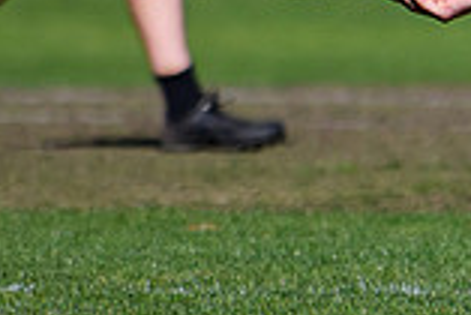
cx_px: 977
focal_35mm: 2235
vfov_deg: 0.6
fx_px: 29268
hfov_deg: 0.9
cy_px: 102
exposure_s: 1/3200
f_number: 2.8
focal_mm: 200
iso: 125
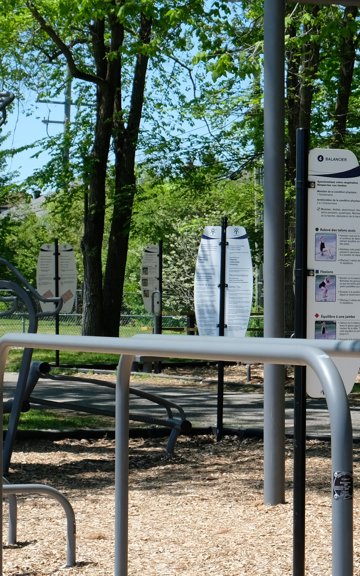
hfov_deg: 9.9
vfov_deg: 15.8
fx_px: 2073
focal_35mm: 132
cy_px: 234
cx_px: 334
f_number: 8
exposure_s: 1/400
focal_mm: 35.8
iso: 400
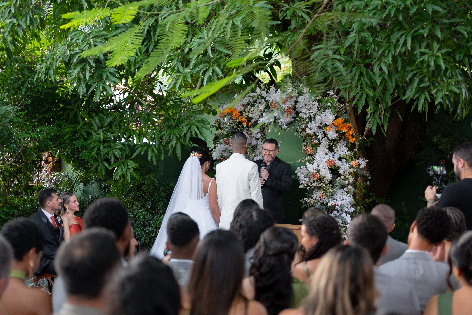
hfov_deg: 38.2
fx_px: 682
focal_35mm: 52
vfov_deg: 26.0
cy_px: 158
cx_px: 236
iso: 1000
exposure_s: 1/500
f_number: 1.4
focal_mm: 35
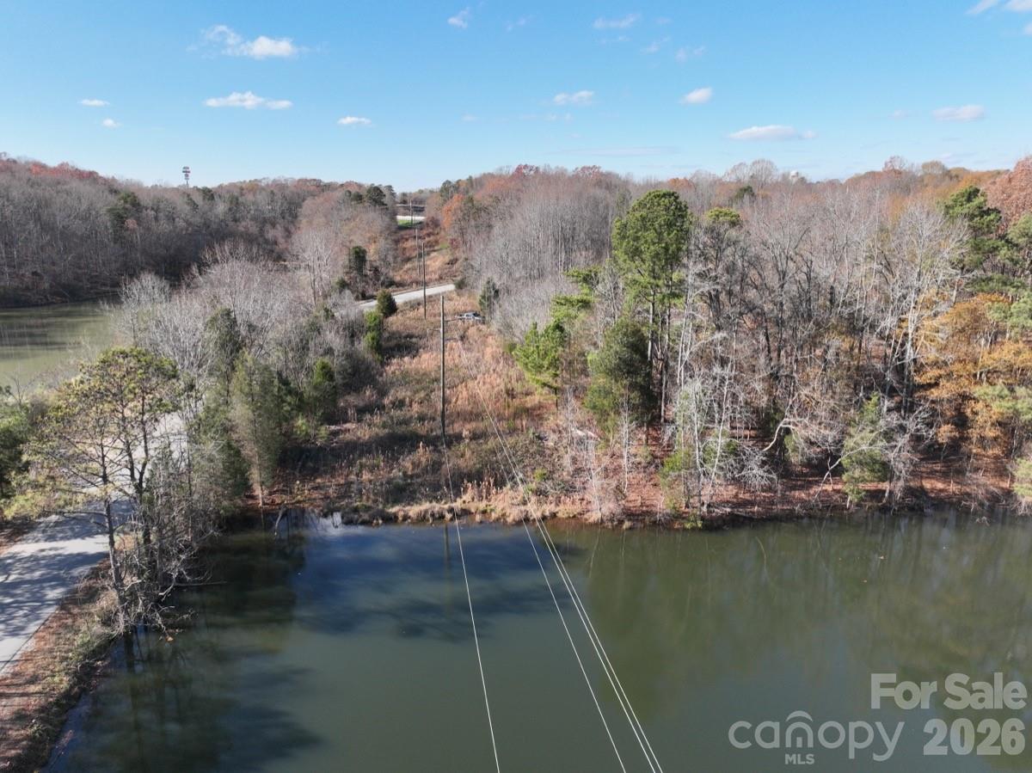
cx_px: 516
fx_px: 715
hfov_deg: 71.6
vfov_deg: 56.8
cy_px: 386
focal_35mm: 24
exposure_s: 1/200
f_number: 2.8
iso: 230
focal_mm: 12.29
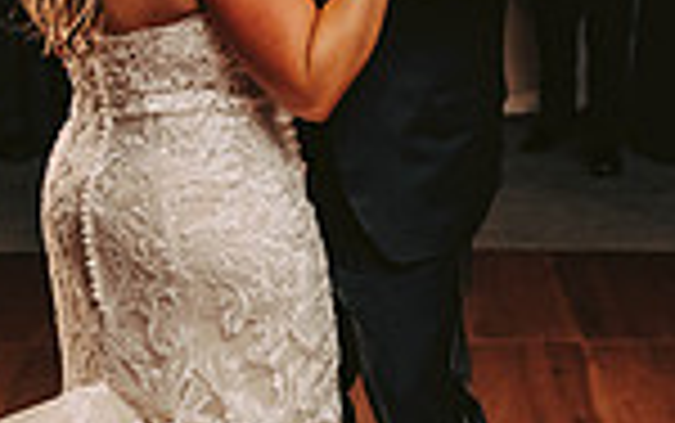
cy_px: 196
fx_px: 2541
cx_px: 374
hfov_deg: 15.1
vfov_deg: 9.5
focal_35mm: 138
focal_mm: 35
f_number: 3.2
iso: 2000
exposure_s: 1/200
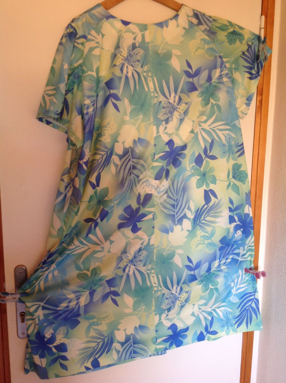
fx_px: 387
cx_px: 143
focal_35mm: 35
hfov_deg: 40.6
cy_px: 192
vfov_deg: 52.7
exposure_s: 1/15
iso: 100
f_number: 2.4
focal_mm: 4.28
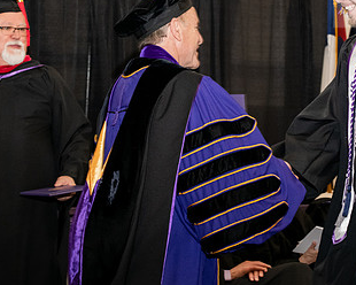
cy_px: 71
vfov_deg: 12.5
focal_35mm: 123
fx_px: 1296
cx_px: 299
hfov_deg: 15.5
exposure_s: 1/200
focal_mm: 70
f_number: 5.6
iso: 2500
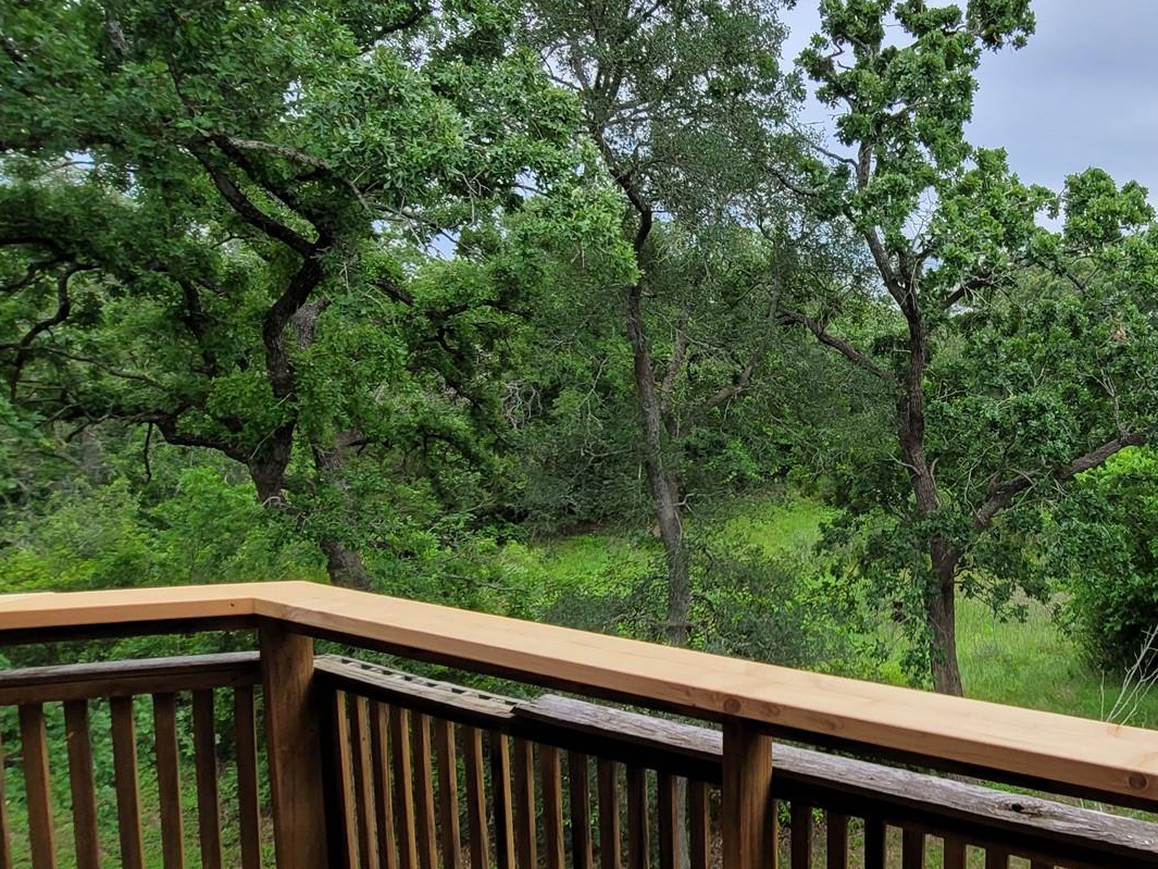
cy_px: 449
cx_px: 906
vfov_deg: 54.9
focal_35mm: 25
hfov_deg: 64.1
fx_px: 836
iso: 64
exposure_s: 1/871
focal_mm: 2.2
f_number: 2.2
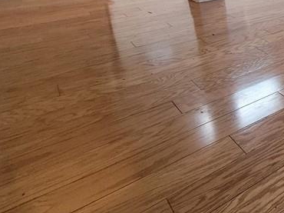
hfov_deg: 34.3
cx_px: 378
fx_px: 295
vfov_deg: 36.1
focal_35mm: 36
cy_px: 5
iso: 320
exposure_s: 1/60
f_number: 2.2
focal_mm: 1.74
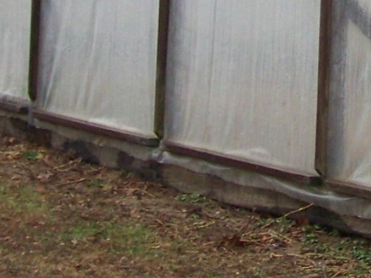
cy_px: -157
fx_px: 1865
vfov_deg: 8.3
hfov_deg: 11.2
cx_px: 398
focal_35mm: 174
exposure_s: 1/60
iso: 125
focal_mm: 6.3
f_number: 2.8
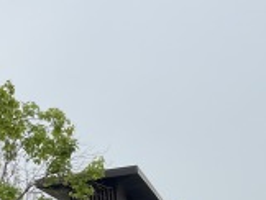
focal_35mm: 94
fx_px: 723
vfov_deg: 15.0
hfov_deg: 17.6
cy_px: 269
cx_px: -186
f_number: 1.6
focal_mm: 5.1
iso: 50
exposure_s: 1/4525
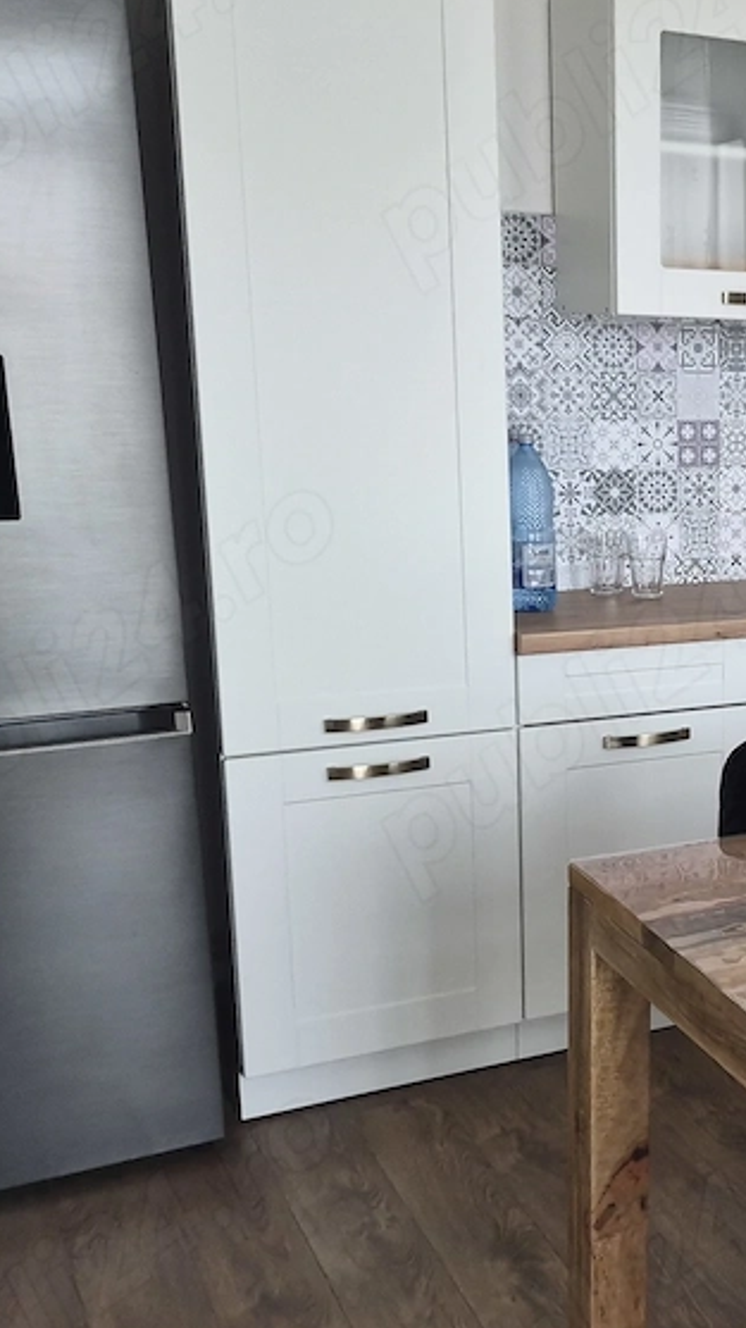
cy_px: 722
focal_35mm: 45
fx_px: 1584
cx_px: 913
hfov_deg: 23.9
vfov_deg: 45.4
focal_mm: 5.4
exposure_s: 1/100
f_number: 1.8
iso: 160
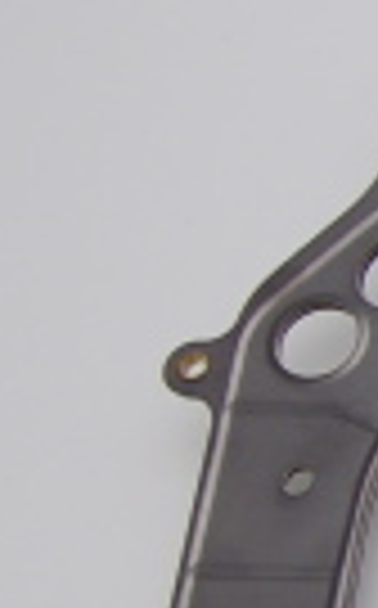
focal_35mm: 199
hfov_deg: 5.4
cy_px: 333
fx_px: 3291
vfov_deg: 10.5
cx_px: 1732
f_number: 11
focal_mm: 22
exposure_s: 1/125
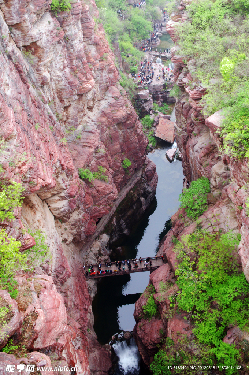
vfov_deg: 62.0
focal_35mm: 30
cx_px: 124
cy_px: 188
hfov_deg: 43.5
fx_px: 312
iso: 200
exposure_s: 1/13
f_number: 8
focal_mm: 20
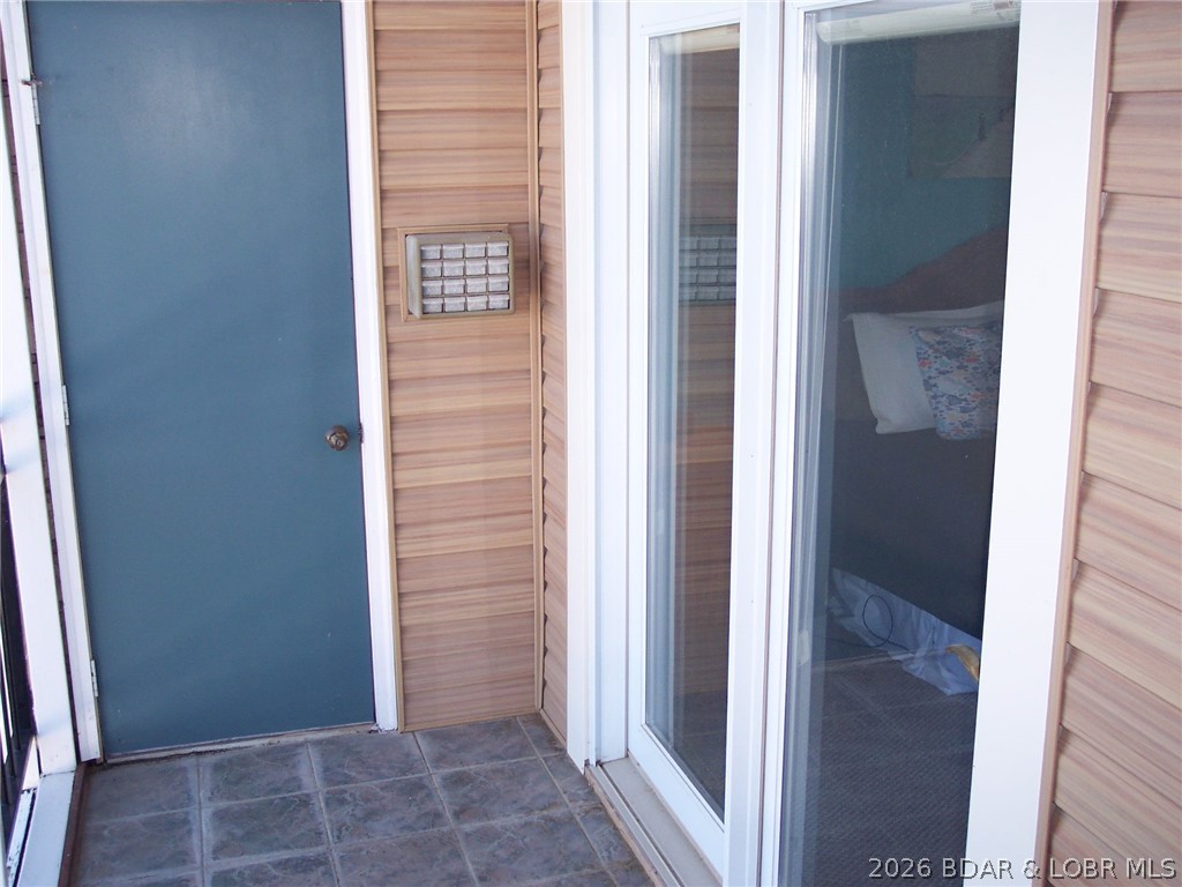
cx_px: 591
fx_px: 1298
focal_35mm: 38
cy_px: 444
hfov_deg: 49.0
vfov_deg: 37.7
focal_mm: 8
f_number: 2.8
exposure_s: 1/250
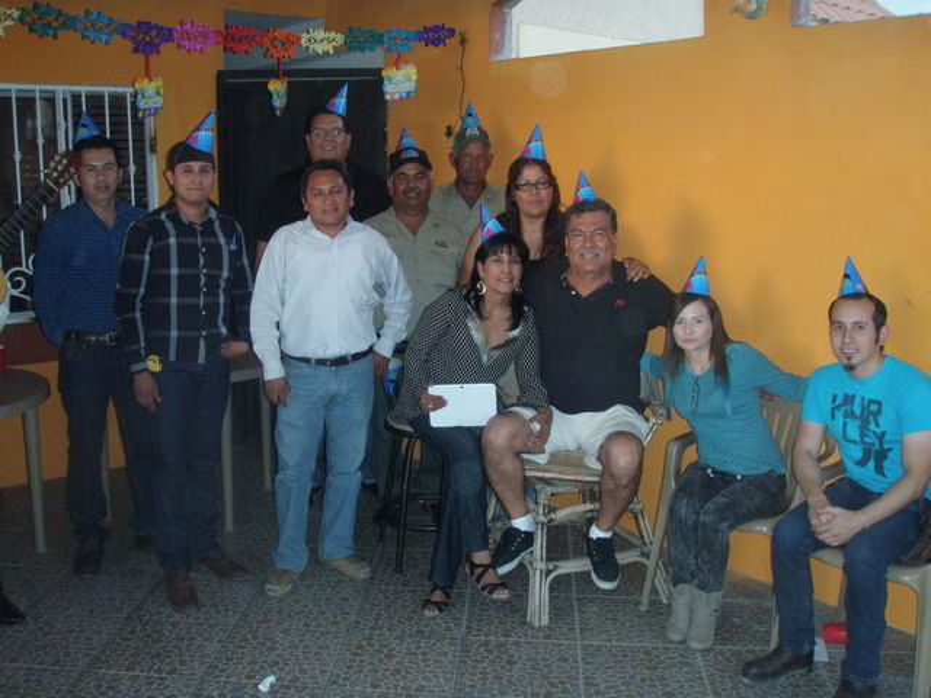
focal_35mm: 38
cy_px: 349
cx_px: 466
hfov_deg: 49.0
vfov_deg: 37.7
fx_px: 1022
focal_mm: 6.7
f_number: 3.5
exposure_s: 1/30
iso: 400
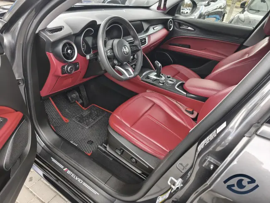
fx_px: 179
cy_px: 102
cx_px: 135
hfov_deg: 73.9
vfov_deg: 58.9
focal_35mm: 23
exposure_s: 1/100
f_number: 1.7
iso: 160
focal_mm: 5.35
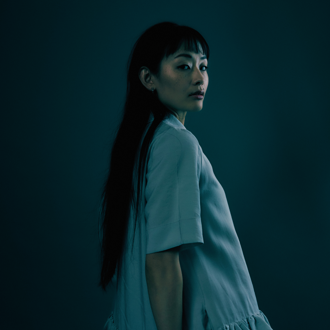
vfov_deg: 41.7
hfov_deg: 41.9
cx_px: 164
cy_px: 197
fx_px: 431
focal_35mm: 40
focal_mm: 31
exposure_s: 1/200
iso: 500
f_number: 7.1
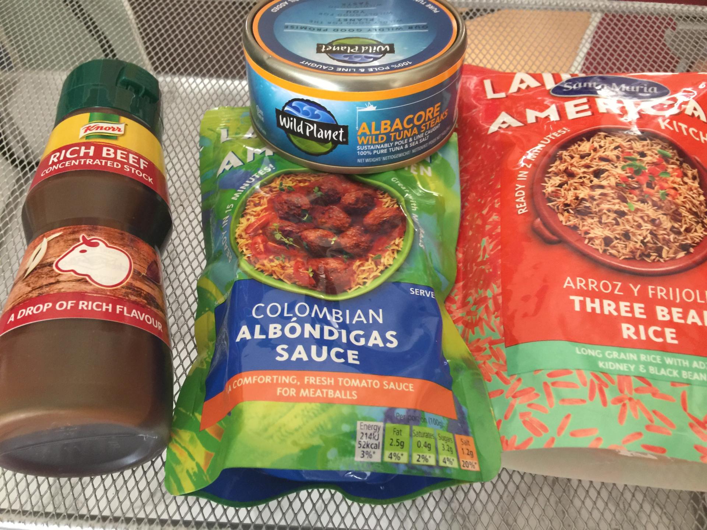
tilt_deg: -58.1
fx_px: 592
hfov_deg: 61.7
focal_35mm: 29
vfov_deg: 48.2
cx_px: 354
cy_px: 265
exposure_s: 1/10
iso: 100
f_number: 2.2
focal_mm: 4.15
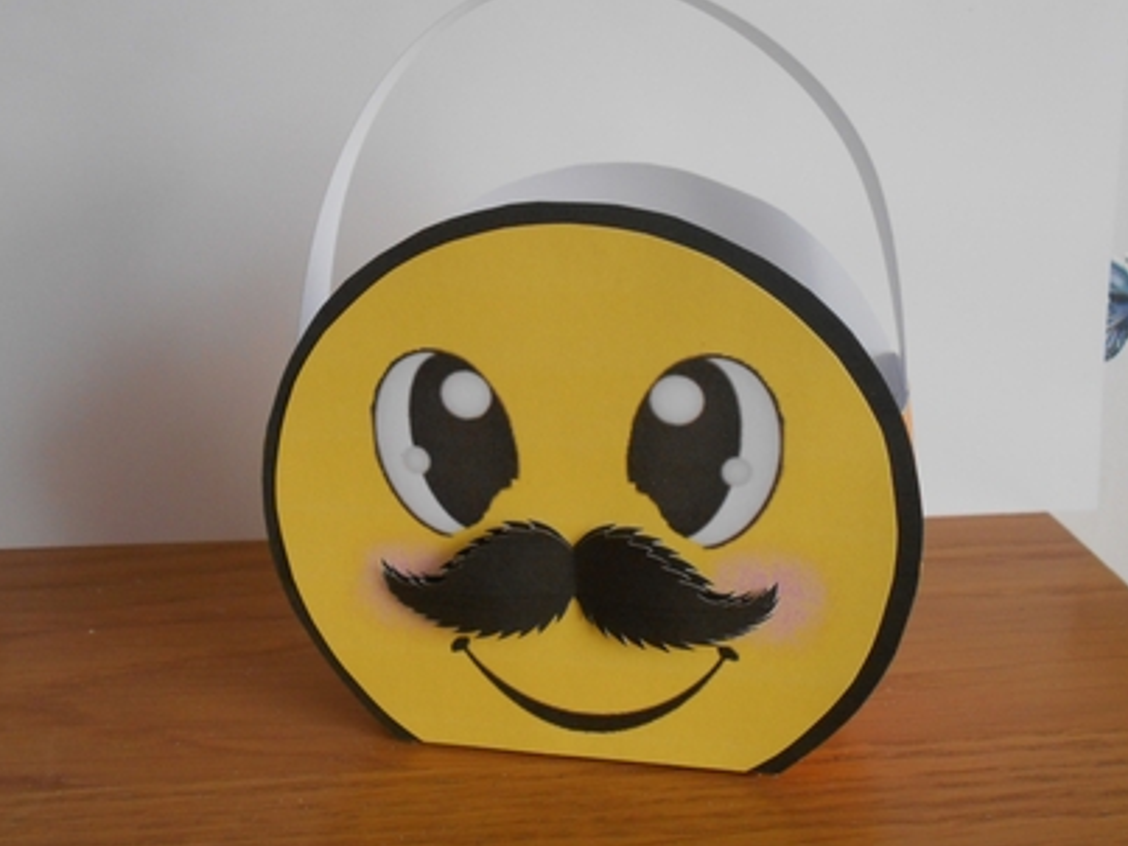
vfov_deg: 37.7
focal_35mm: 38
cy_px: 405
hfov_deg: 49.0
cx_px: 551
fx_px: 1238
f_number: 3.6
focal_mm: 5.8
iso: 400
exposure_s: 1/30
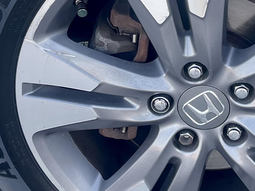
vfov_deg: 17.6
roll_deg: +0.1
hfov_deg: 23.3
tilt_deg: -30.4
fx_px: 612
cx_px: 197
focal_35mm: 83
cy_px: 30
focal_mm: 5.1
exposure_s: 1/121
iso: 80
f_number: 1.6
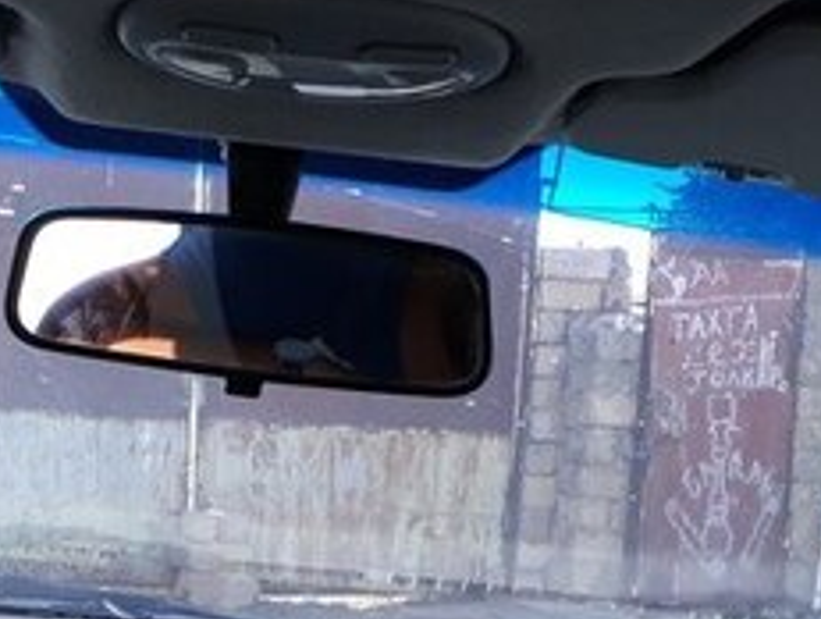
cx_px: 220
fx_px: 1829
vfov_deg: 18.1
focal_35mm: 77
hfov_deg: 25.0
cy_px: 770
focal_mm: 3.6
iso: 40
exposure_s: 1/299
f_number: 1.9
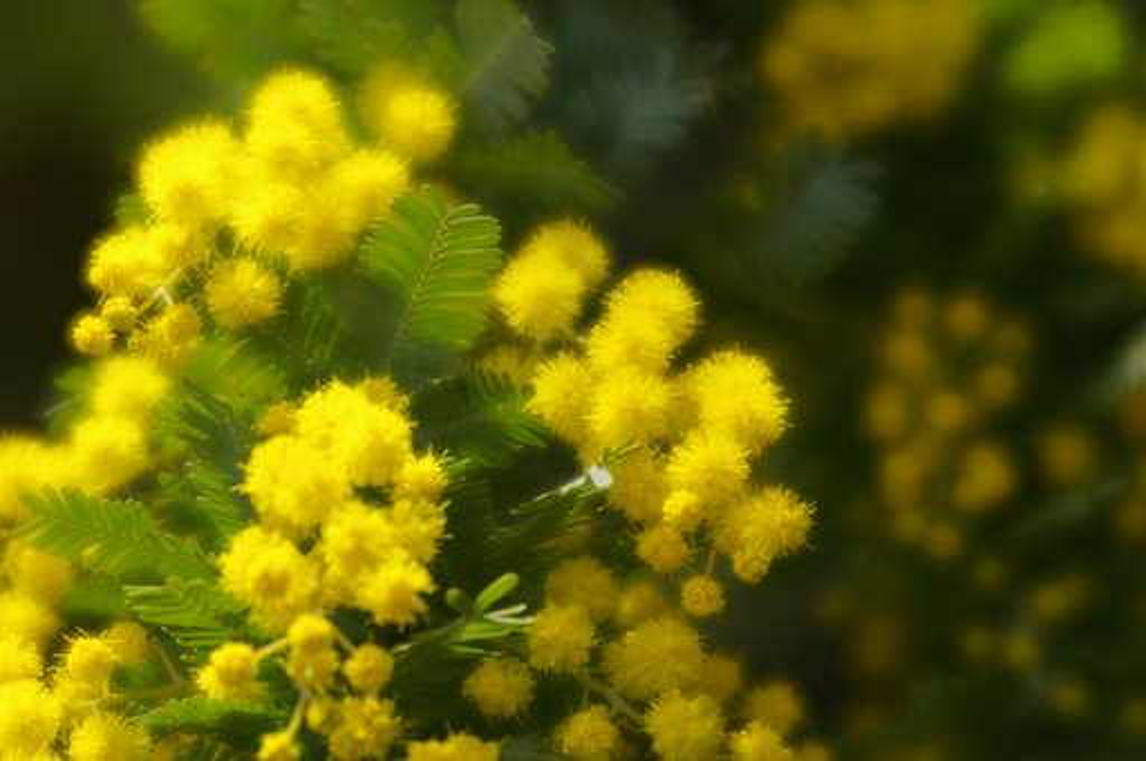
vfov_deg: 10.7
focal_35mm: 128
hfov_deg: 16.1
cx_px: 573
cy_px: 380
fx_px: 4054
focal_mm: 85
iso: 200
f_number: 4.5
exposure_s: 1/350
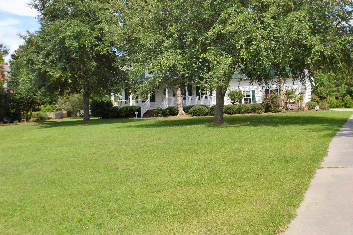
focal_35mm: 50
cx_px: 208
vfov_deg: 27.0
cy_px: 99
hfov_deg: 39.5
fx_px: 490
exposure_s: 1/200
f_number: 6.3
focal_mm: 24
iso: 100
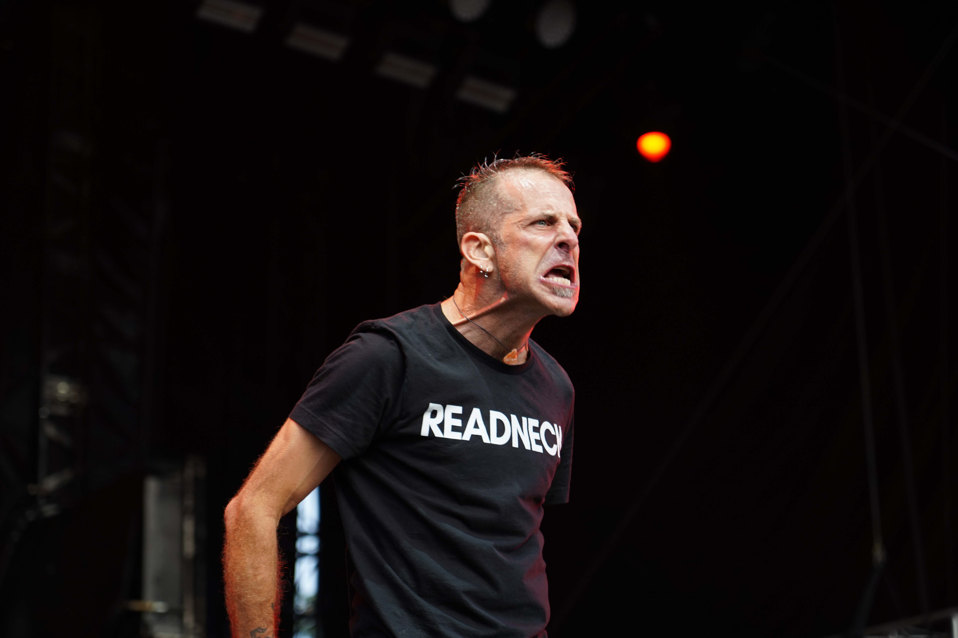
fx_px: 2794
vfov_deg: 13.0
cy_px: 319
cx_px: 479
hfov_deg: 19.5
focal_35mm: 105
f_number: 4
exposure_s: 1/125
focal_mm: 105
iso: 400
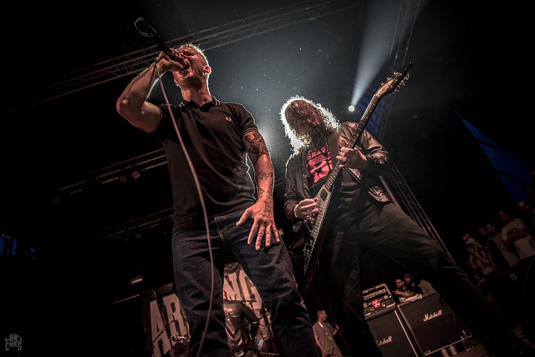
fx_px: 357
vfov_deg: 53.2
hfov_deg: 73.7
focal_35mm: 24
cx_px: 268
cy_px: 178
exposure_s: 1/100
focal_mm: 24
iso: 800
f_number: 2.8
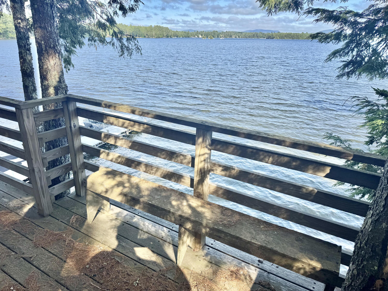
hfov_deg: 71.6
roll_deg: -1.5
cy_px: 146
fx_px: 269
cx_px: 194
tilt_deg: -22.0
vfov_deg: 56.8
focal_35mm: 24
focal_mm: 6.76
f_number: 1.78
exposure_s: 1/1339
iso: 80
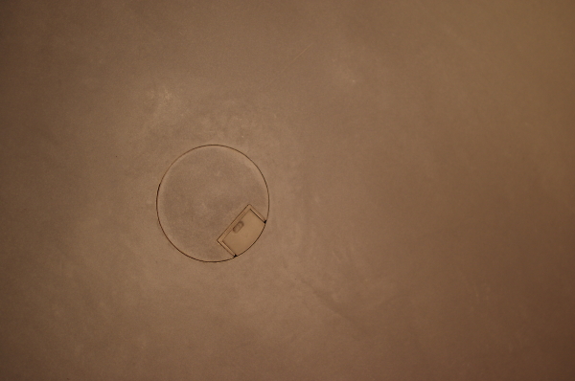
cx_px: 288
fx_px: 718
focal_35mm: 45
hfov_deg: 43.7
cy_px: 190
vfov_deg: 29.8
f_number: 1.4
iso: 400
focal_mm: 30
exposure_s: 1/60
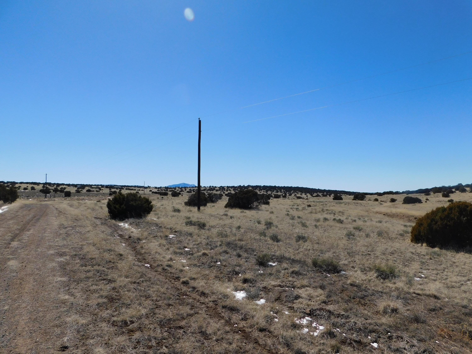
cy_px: 177
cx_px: 236
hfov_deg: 71.6
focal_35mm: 24
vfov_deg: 56.8
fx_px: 327
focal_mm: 4.1
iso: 125
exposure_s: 1/800
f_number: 6
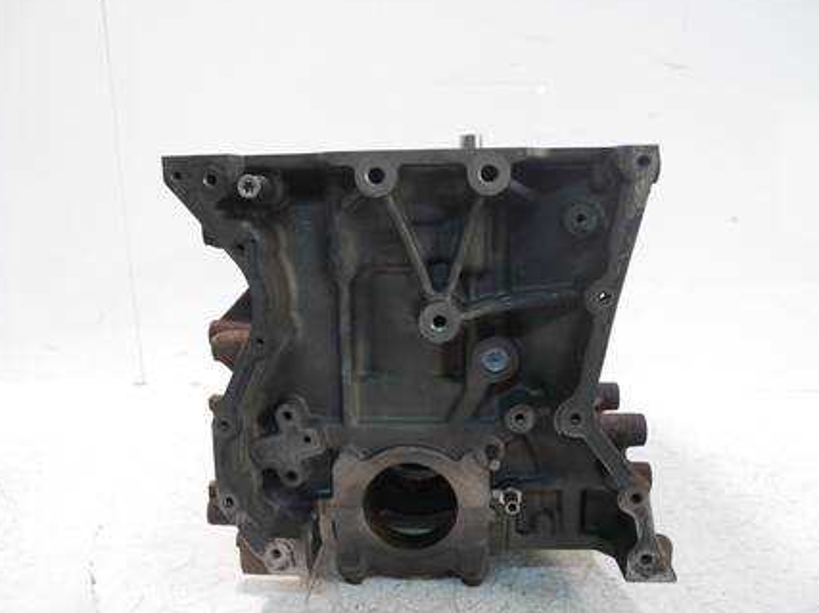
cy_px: 331
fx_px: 639
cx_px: 403
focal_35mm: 27
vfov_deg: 51.3
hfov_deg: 65.3
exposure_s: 1/60
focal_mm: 12
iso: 1250
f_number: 3.5
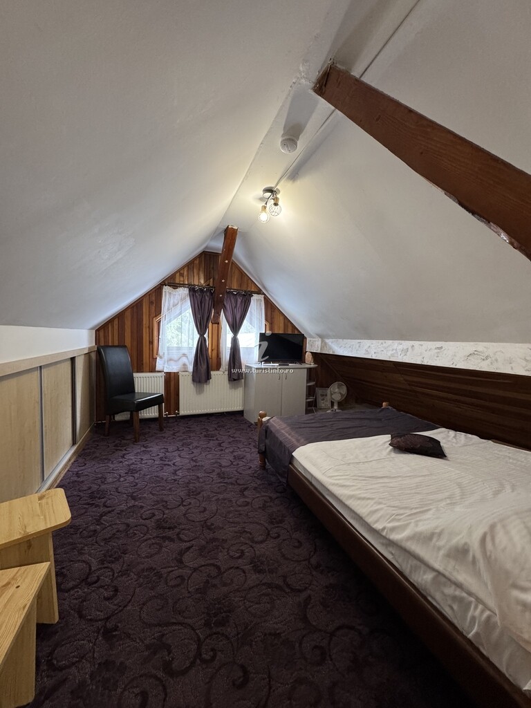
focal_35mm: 14
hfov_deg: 85.7
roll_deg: -1.9
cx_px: 266
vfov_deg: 102.1
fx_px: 286
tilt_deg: -2.5
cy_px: 354
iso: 320
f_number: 2.2
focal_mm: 2.22
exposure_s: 1/50
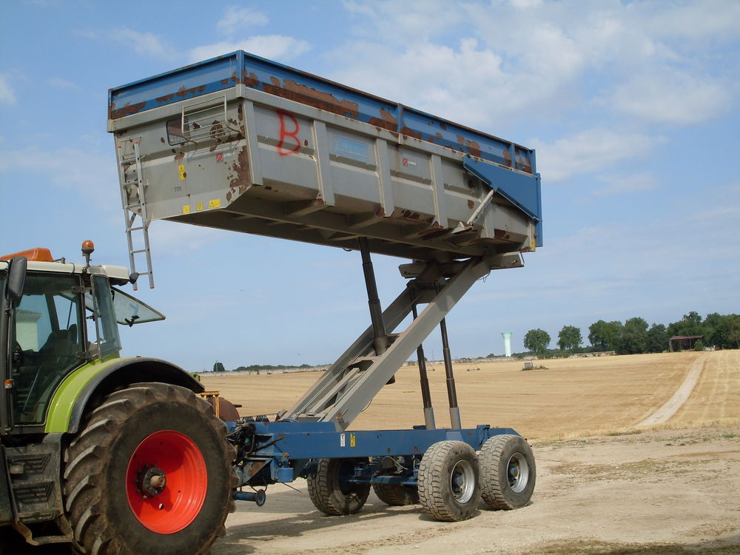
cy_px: 278
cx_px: 370
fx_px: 1283
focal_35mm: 60
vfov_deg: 24.4
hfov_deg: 32.2
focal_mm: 9.9
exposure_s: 1/180
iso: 80
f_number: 9.9
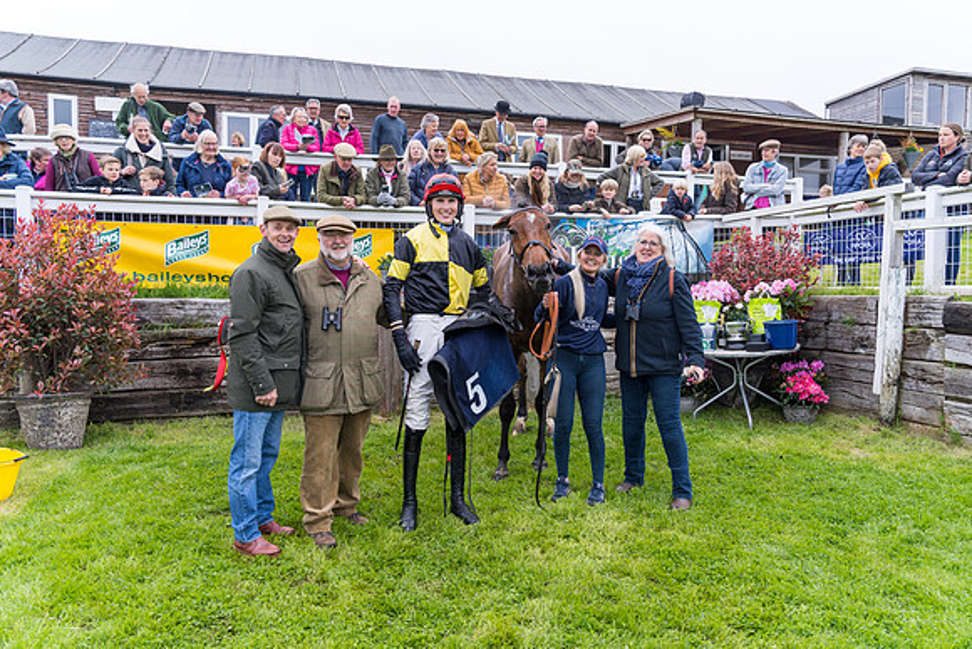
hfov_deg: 69.4
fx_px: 702
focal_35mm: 26
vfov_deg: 49.6
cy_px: 324
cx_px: 486
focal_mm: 26
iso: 250
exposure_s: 1/400
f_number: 5
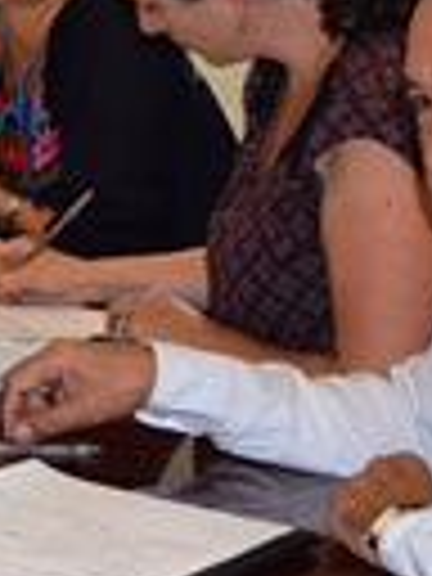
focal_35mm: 131
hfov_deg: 10.1
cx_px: -549
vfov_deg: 15.0
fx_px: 2180
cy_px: 124
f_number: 5
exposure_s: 1/100
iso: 800
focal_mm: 26
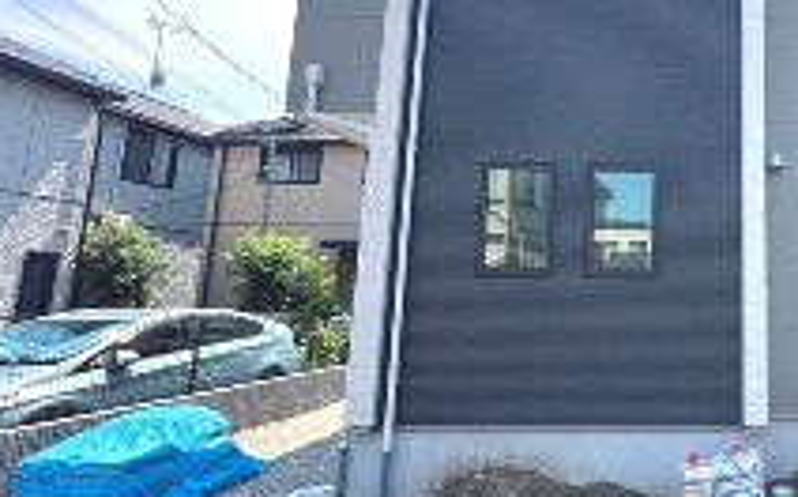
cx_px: 715
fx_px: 608
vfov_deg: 44.2
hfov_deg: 57.4
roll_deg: -0.7
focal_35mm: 28
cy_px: 203
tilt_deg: +9.3
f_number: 2.2
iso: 40
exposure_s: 1/498
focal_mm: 2.22
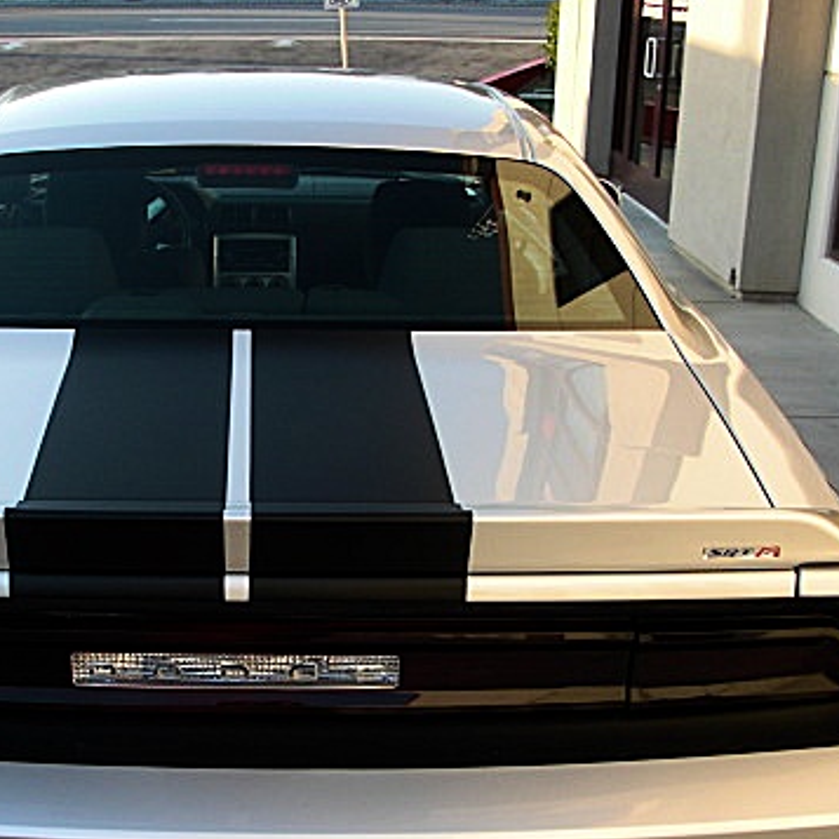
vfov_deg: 29.9
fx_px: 1563
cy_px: 538
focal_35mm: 57
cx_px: 216
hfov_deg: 29.6
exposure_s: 1/125
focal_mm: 6.3
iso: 50
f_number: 2.8
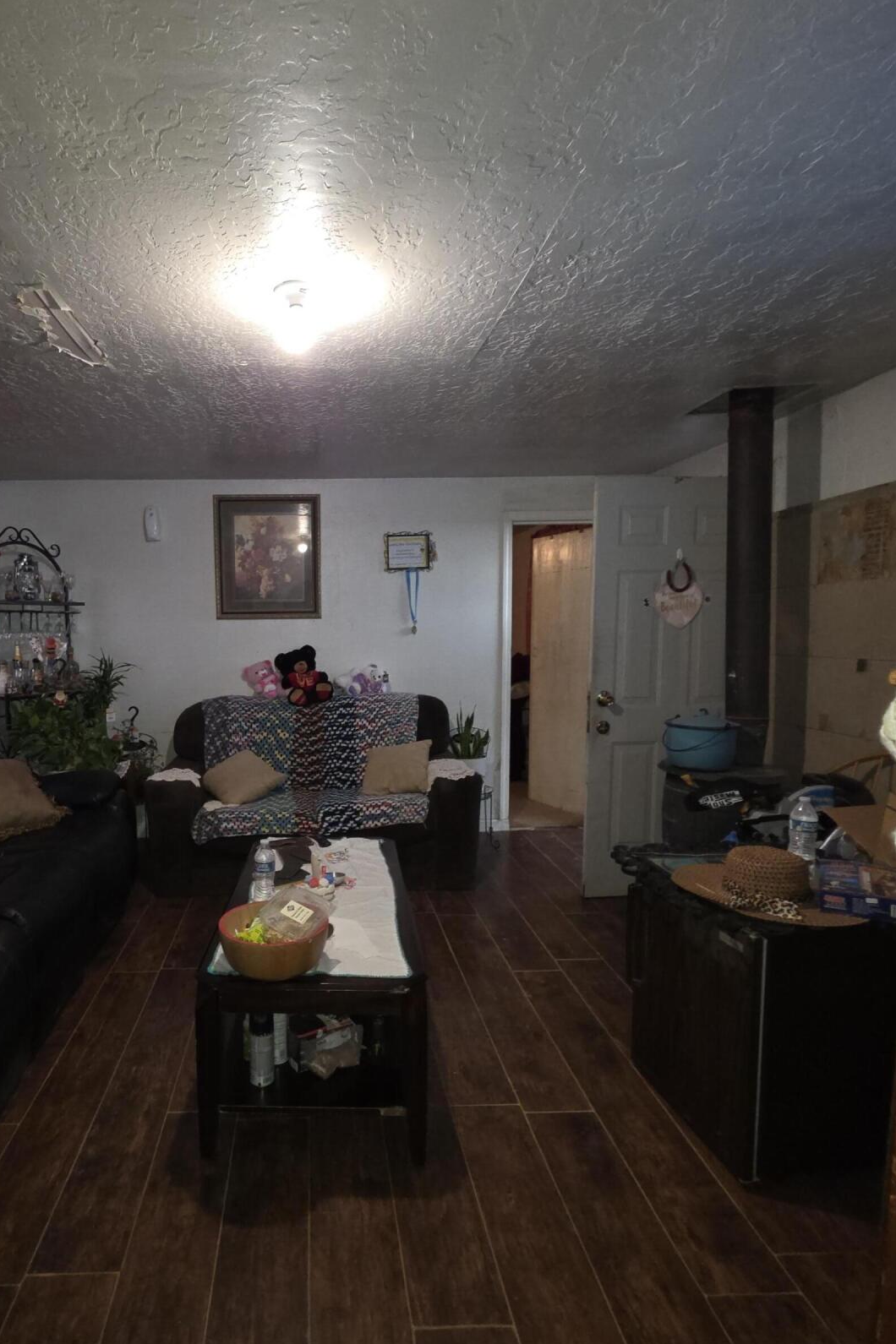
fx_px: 635
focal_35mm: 17
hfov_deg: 68.8
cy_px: 707
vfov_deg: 93.2
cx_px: 314
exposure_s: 1/40
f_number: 1.9
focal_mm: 2.2
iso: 250
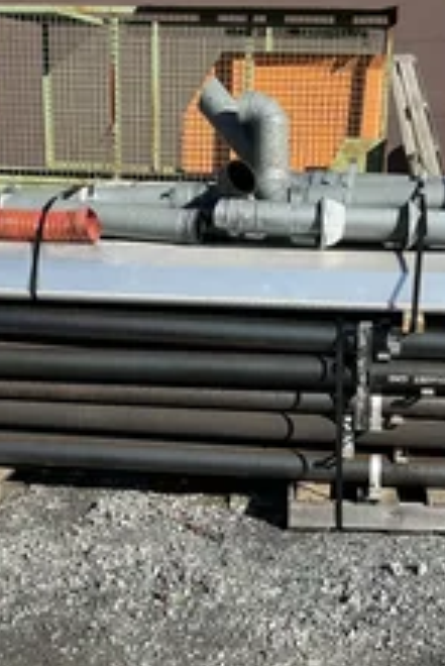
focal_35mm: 53
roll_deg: +0.6
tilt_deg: -13.3
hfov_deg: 25.5
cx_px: 200
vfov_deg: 37.3
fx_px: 981
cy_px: 412
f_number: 1.8
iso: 25
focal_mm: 3
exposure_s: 1/1675
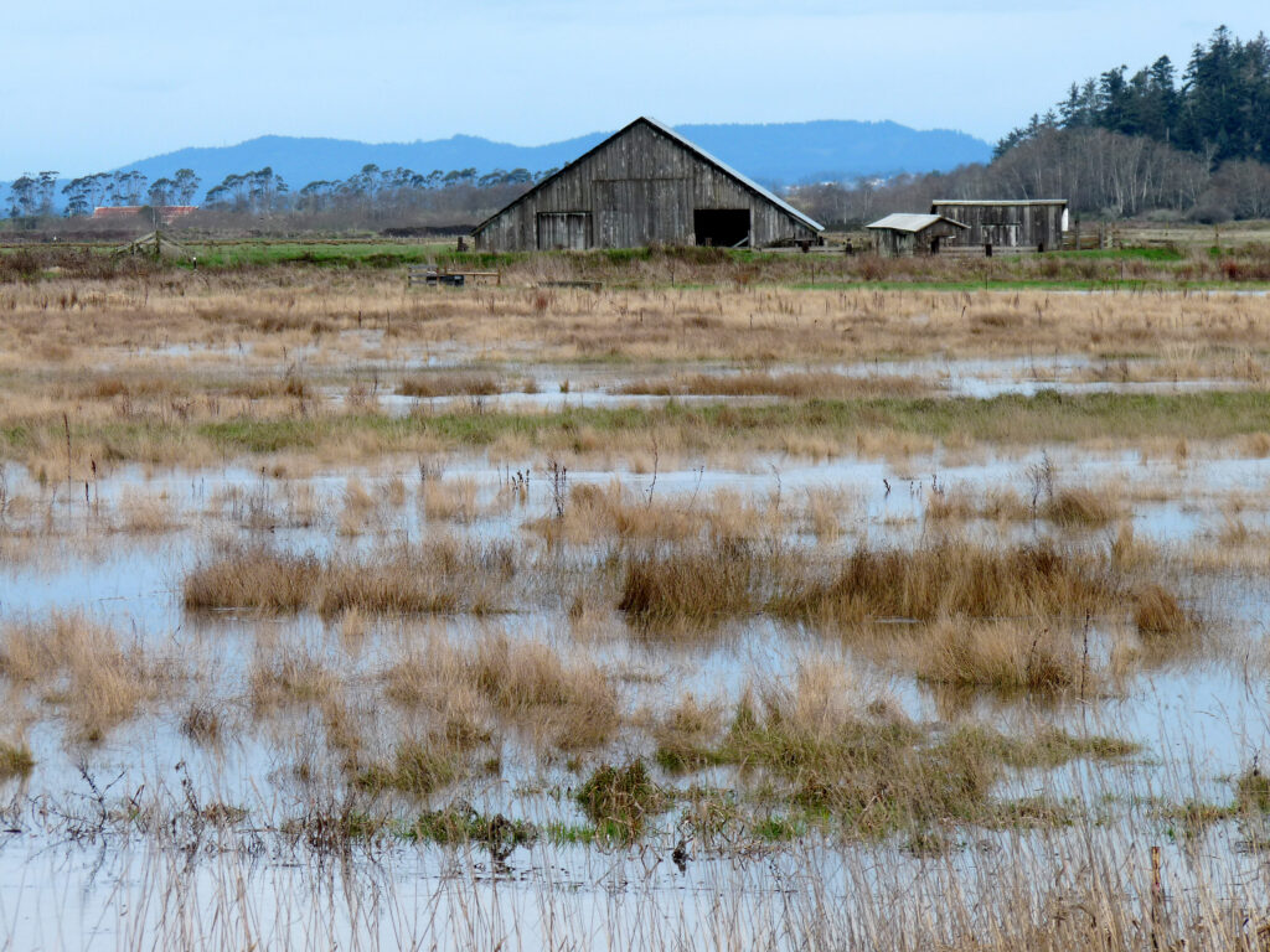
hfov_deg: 8.4
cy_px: 476
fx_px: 8658
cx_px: 635
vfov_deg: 6.3
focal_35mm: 236
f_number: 5.6
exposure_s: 1/250
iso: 100
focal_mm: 41.9
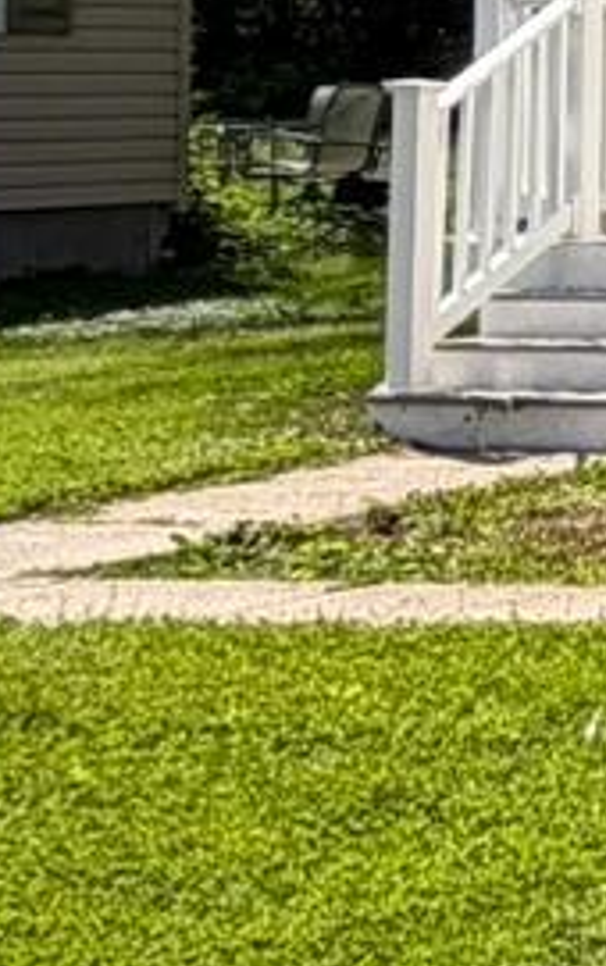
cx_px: 2460
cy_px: 86
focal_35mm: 112
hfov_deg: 7.7
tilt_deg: -0.3
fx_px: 2952
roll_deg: -0.7
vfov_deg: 18.3
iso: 32
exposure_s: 1/770
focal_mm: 2.22
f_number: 2.2
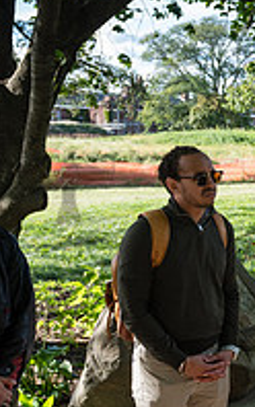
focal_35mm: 81
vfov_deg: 25.5
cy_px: 234
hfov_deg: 14.9
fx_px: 899
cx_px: 393
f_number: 4.5
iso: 250
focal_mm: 24
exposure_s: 1/500
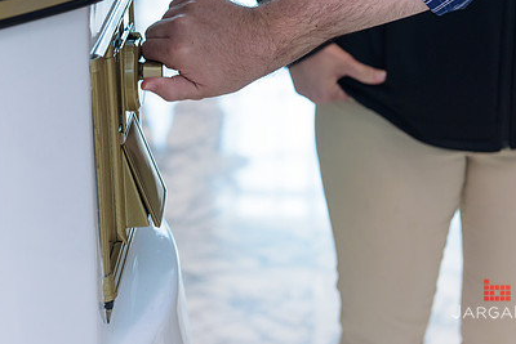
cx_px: 201
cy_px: 97
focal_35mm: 84
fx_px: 1204
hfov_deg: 24.1
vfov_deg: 16.2
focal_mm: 58
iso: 1000
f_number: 3.2
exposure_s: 1/200
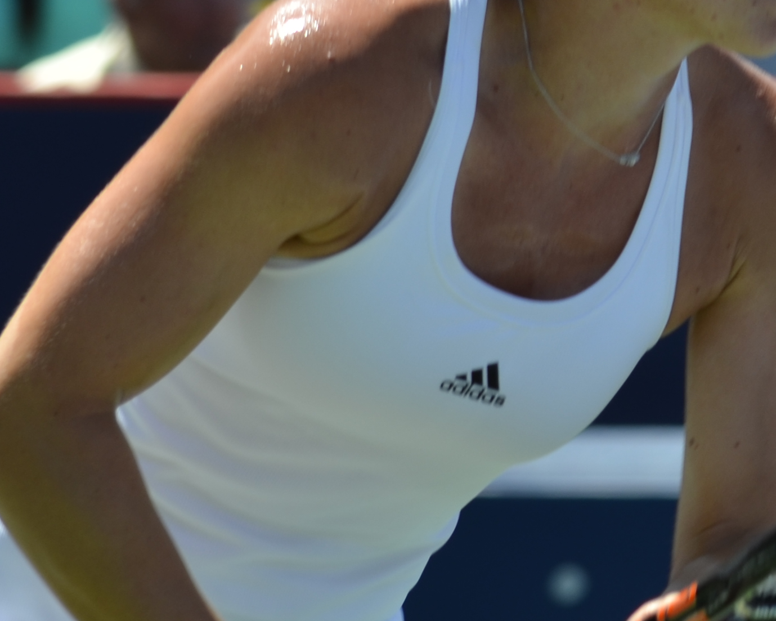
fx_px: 20760
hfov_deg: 2.1
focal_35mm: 904
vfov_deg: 1.7
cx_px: 829
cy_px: 41
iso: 100
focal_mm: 180
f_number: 5
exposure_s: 1/500
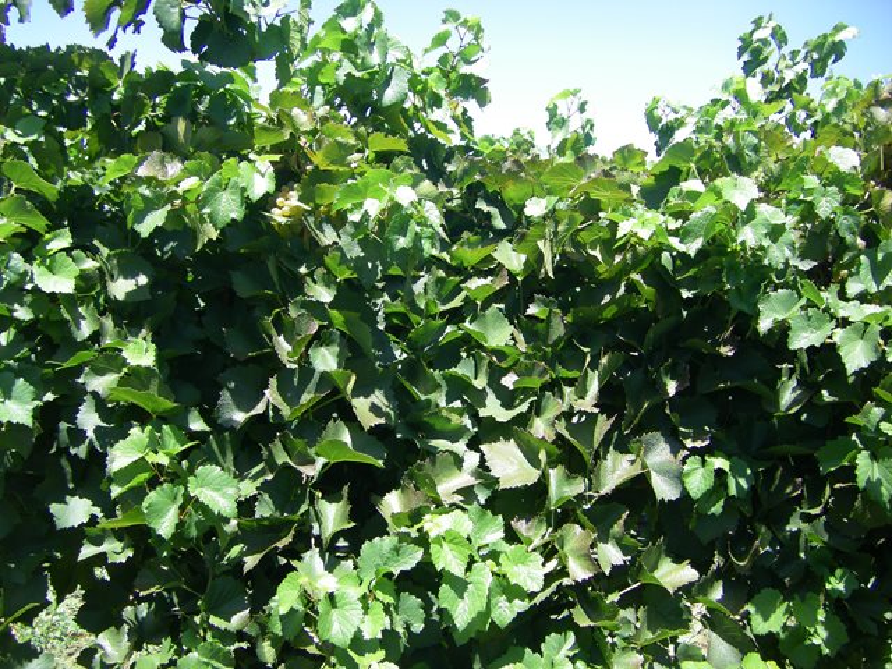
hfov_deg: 49.0
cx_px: 446
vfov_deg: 37.7
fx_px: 979
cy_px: 334
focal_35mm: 38
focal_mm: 6.3
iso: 64
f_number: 3.5
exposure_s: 1/200
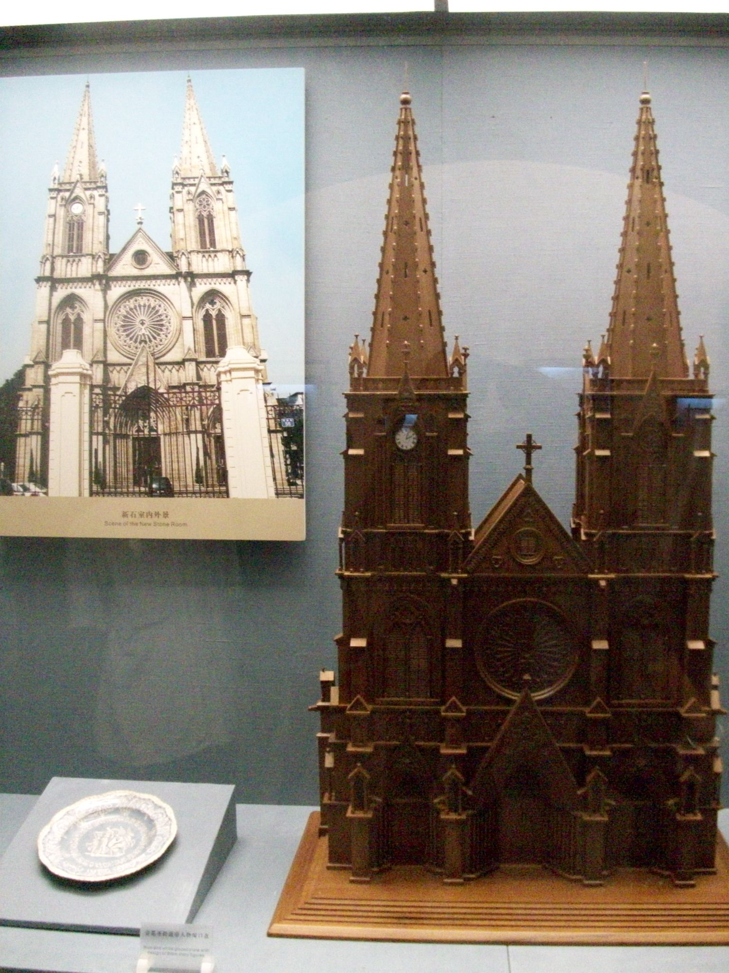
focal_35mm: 34
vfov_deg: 54.0
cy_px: 486
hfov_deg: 41.8
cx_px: 364
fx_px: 955
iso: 800
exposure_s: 1/12.6
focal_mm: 5.7
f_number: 2.8
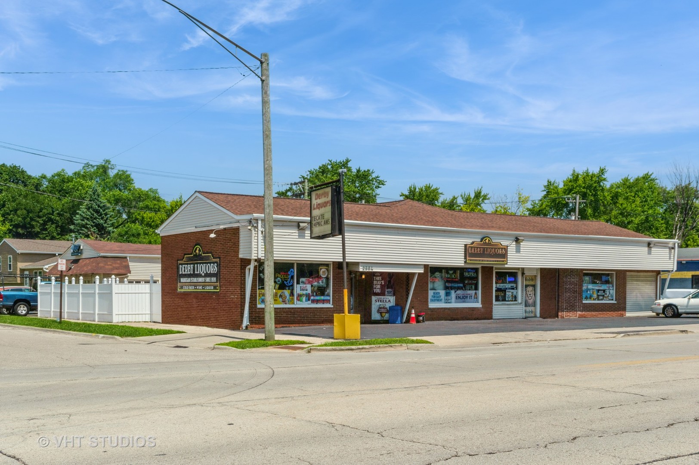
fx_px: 854
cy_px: 232
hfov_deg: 44.5
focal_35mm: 44
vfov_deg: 30.5
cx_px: 350
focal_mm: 44
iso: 200
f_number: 8
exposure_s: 1/4000
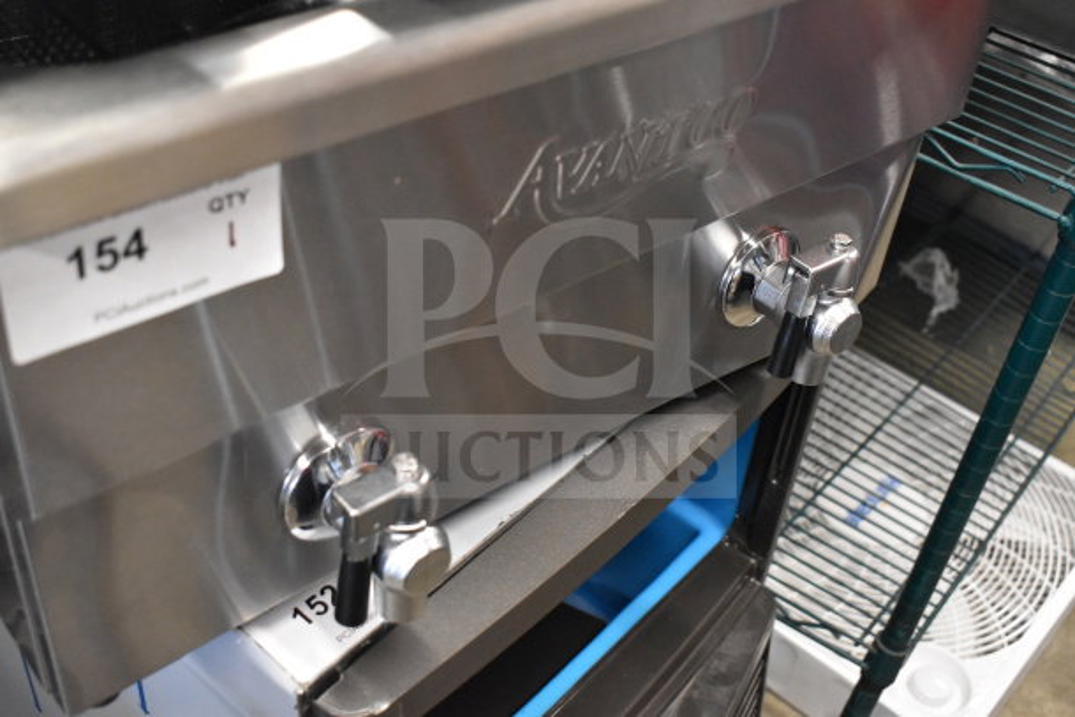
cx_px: 538
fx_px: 1299
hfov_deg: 45.0
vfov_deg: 30.9
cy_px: 358
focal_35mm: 44
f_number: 4.2
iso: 4500
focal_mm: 29
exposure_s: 1/50
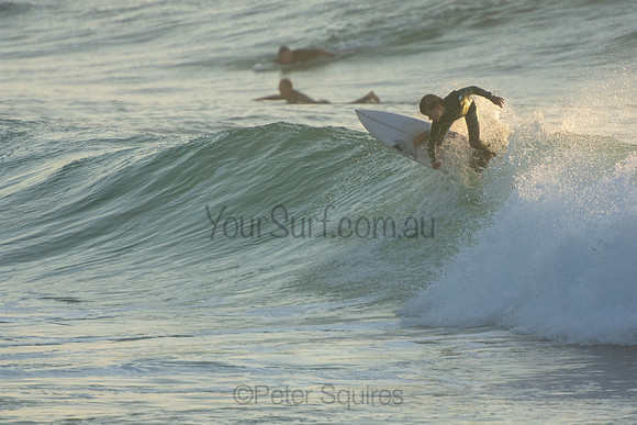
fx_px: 10619
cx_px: 318
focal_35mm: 600
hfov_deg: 3.4
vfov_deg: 2.3
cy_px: 212
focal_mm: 400
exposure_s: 1/800
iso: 250
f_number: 5.6
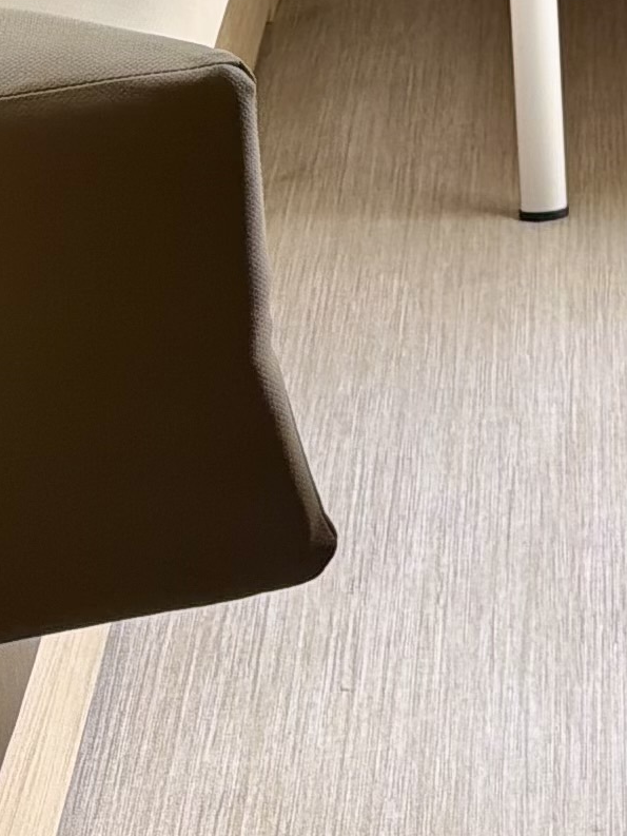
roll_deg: -1.9
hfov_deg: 11.6
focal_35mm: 122
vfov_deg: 14.9
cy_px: -454
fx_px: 2946
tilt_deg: -14.3
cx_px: 965
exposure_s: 1/174
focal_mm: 6.76
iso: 80
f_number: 1.78
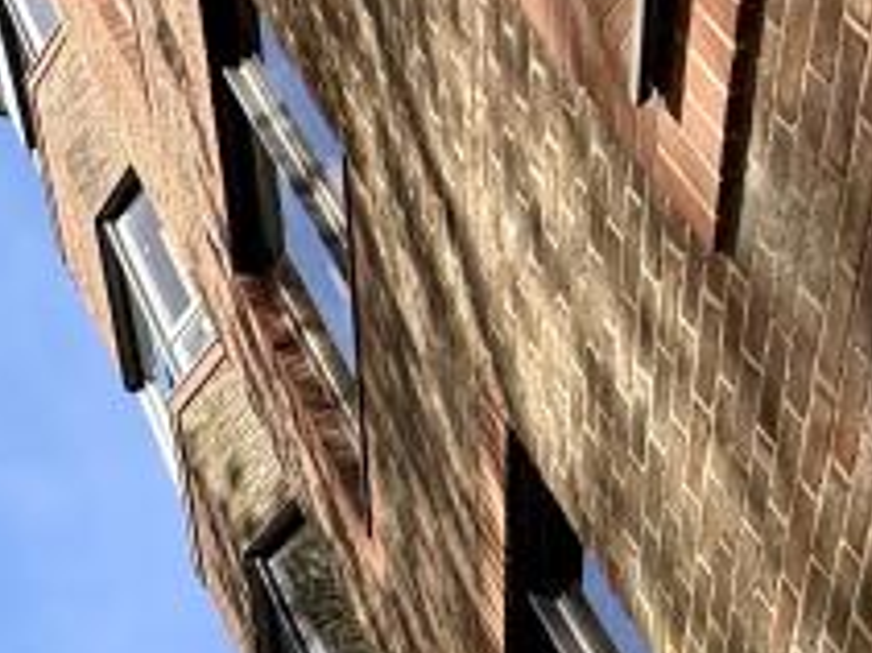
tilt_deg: +32.0
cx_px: -752
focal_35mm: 68
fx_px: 1712
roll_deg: -2.3
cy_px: 1141
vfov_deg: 17.8
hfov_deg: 19.8
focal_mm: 2.22
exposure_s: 1/809
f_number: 2.2
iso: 50
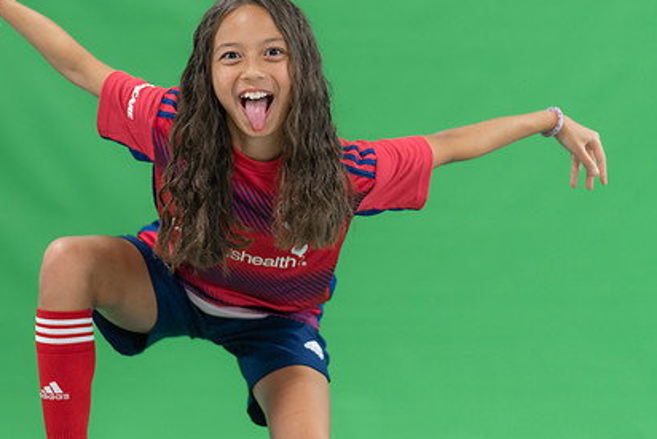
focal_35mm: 200
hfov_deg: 10.3
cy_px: 133
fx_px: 3651
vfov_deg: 6.9
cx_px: 228
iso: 1000
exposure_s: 1/250
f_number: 2.8
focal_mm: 142
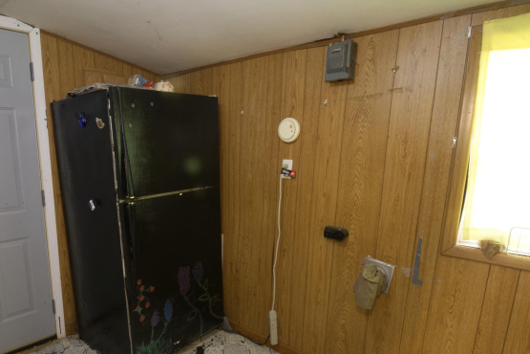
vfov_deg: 54.4
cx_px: 206
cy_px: 226
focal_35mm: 23
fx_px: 339
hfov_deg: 75.0
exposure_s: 1/2
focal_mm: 17
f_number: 13
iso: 1600
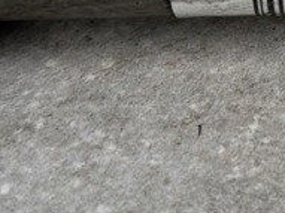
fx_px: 1325
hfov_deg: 11.6
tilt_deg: -40.0
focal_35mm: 161
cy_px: -141
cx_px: 466
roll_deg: +2.0
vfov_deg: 8.9
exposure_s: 1/606
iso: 64
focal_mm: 6.76
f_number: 1.78
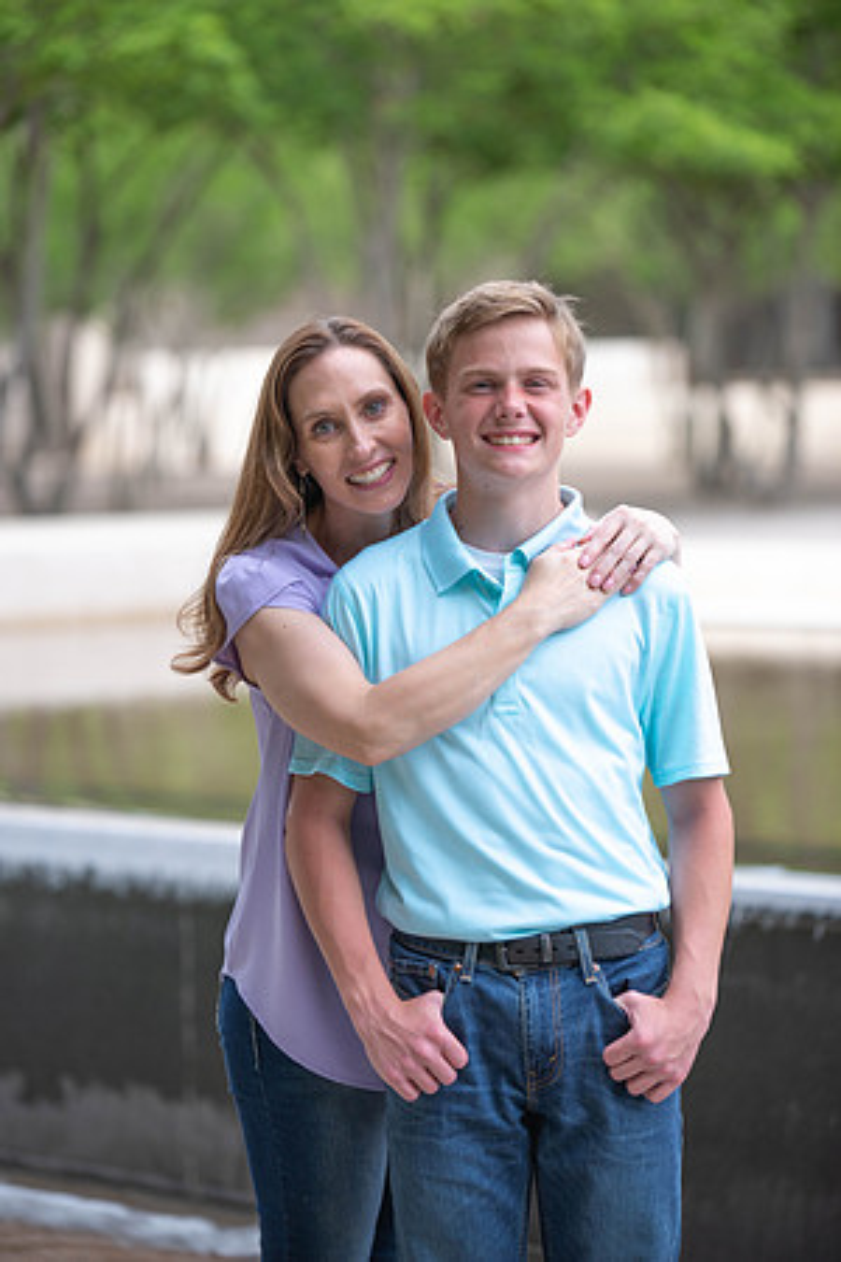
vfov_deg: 16.4
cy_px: 631
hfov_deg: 11.0
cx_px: 420
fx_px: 4380
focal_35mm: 125
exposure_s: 1/320
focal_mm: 125
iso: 200
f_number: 2.8
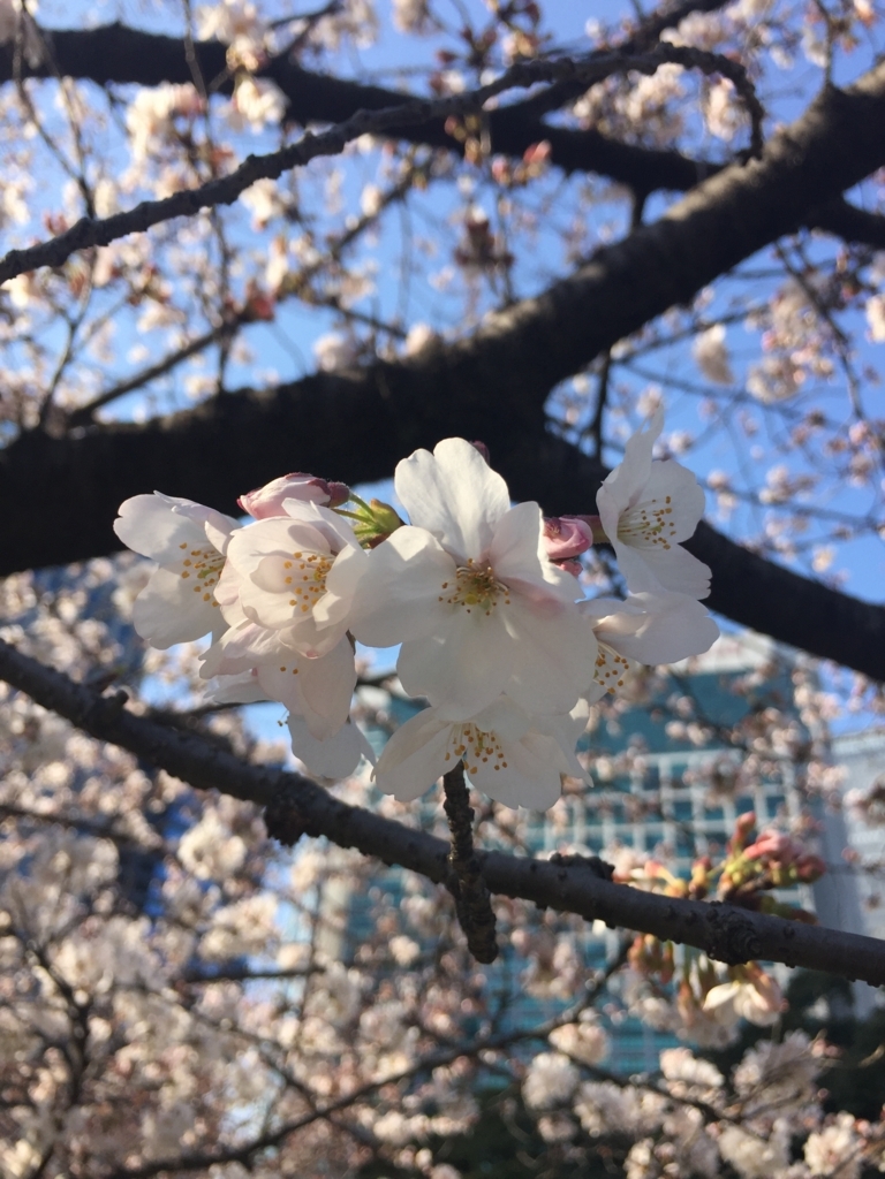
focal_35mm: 29
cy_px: 590
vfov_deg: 61.7
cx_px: 442
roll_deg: -5.0
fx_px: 989
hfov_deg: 48.2
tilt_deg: +37.8
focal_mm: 4.15
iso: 32
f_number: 2.2
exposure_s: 1/1068
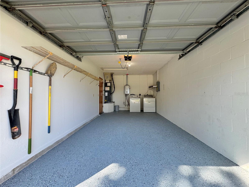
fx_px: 101
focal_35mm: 14
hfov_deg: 102.1
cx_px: 124
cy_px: 94
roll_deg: +0.1
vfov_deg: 85.7
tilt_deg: +1.4
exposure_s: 1/120
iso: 80
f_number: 2.2
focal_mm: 2.22
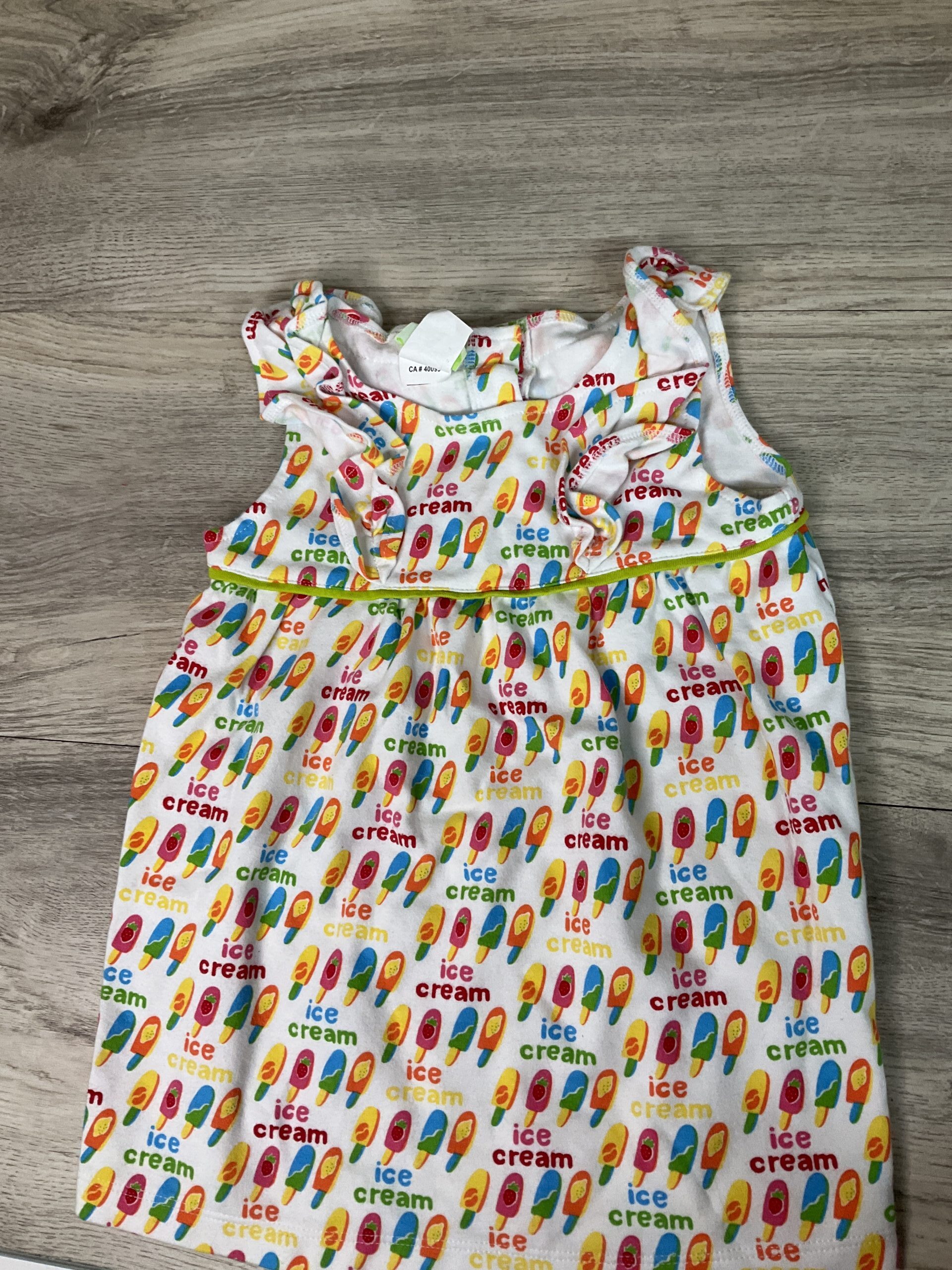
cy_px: 635
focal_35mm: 29
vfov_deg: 61.7
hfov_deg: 48.2
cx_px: 476
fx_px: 1063
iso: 64
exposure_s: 1/60
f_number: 1.8
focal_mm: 3
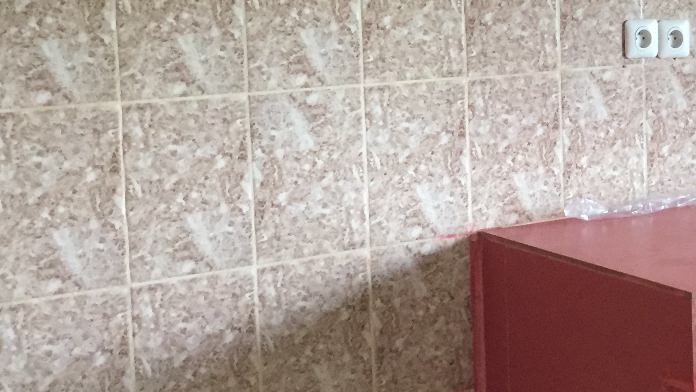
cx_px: 809
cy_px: 78
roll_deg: -0.2
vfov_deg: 16.2
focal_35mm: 74
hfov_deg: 25.9
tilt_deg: -4.4
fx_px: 1366
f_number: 2.2
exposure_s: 1/33
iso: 250
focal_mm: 4.15
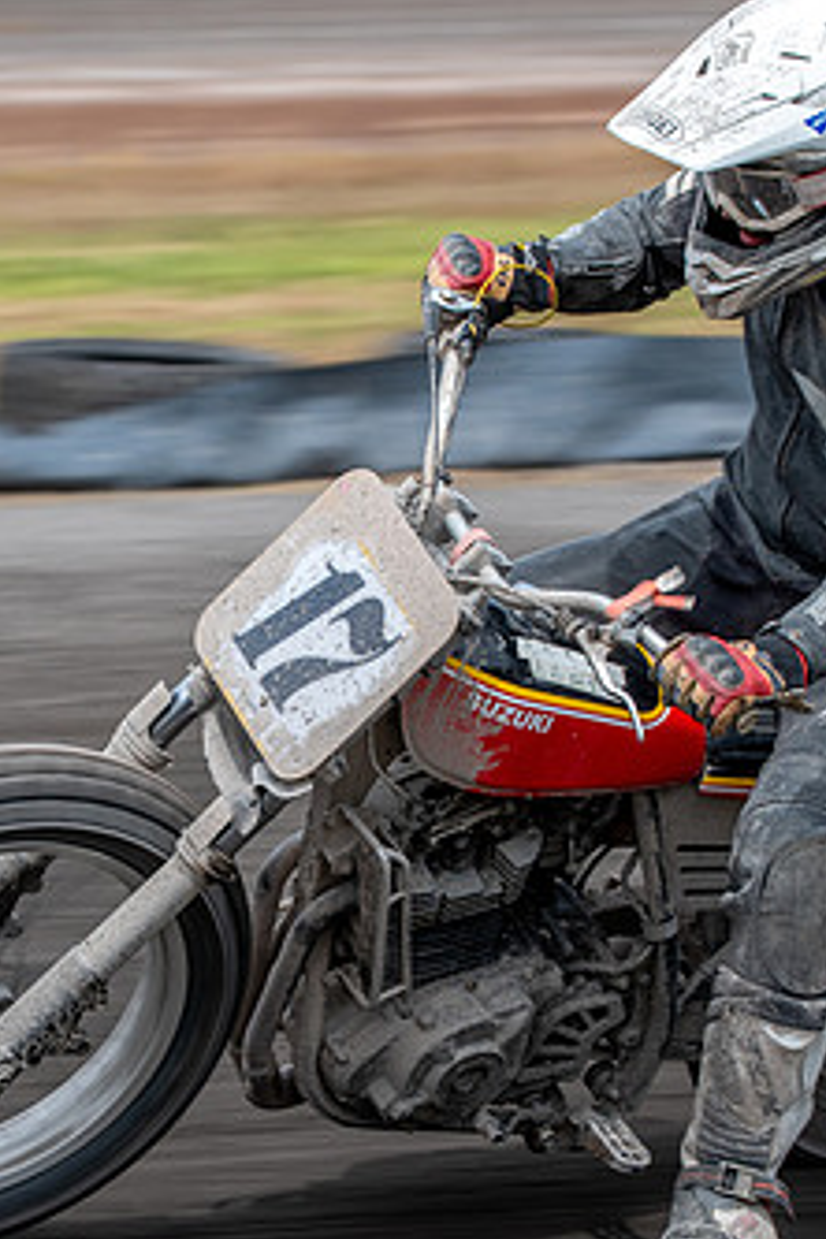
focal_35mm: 340
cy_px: 807
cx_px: 229
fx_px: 11701
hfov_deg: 4.0
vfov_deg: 6.1
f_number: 8
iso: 200
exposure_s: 1/320
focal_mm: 155
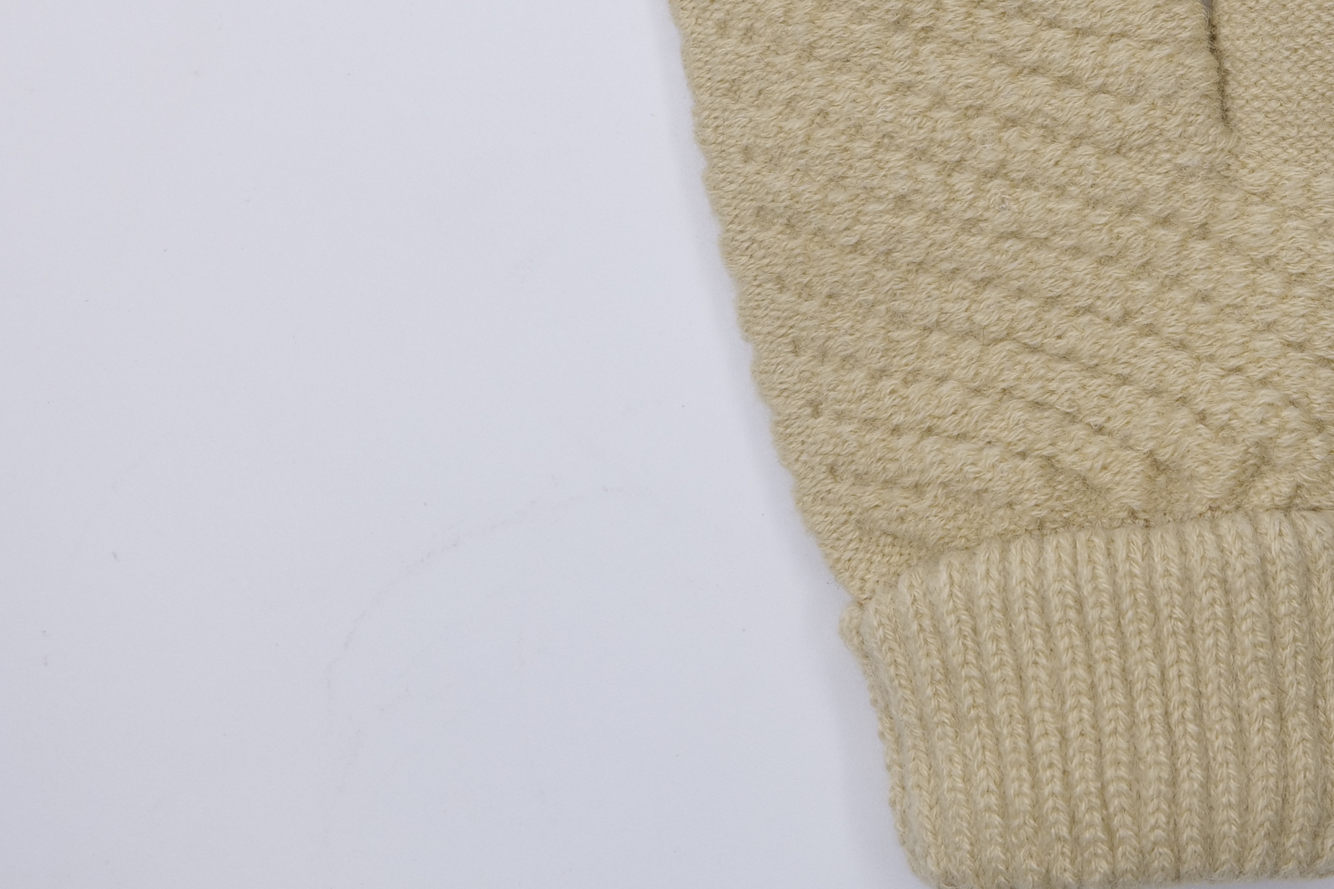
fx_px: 3372
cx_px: 1470
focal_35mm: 91
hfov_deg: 21.2
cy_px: 73
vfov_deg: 14.8
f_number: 5.6
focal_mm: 39
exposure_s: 1/100
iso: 400
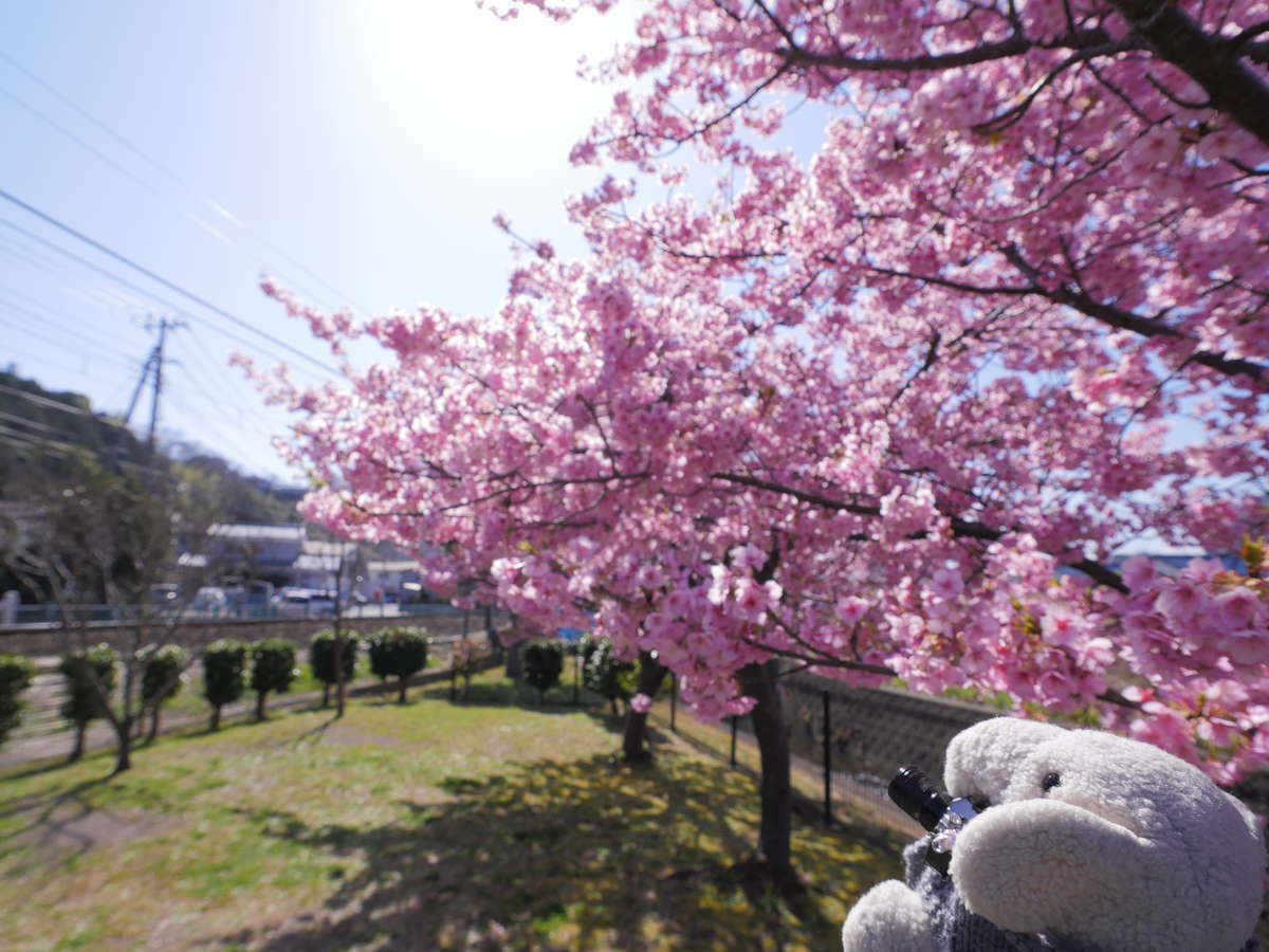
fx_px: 880
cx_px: 634
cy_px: 476
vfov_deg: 56.8
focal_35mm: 24
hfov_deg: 71.6
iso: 250
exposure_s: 1/640
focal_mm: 12
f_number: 5.6
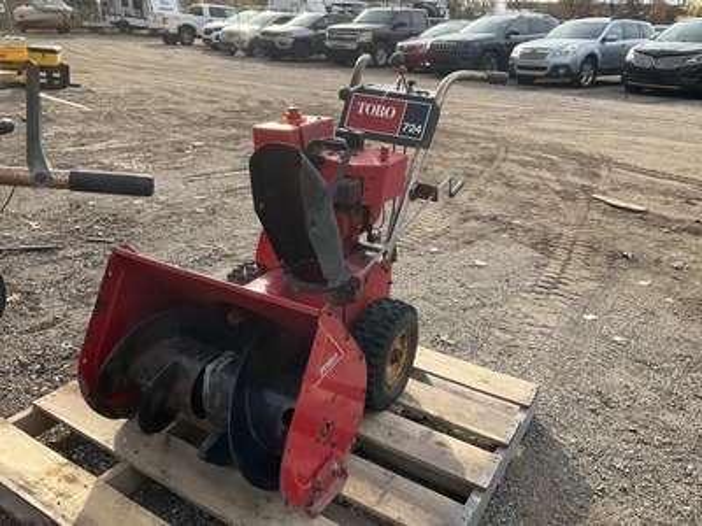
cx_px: 351
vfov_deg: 48.2
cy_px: 263
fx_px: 588
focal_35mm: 29
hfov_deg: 61.7
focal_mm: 3
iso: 25
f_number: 1.8
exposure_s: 1/620
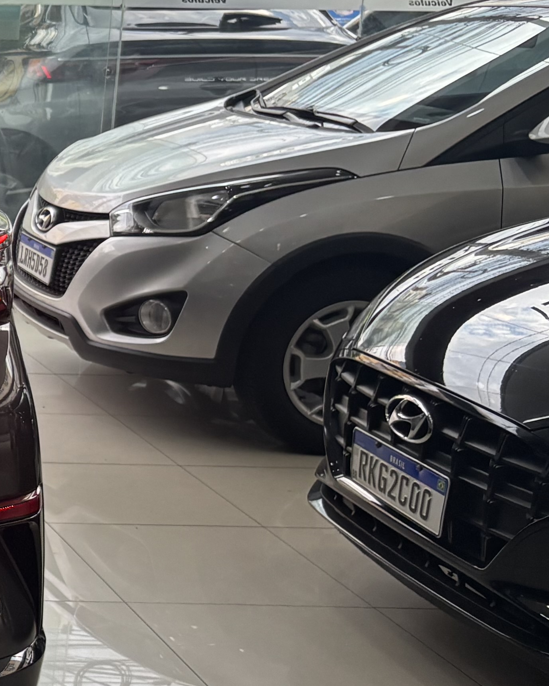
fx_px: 1706
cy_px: 276
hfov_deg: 15.3
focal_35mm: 84
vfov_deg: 22.7
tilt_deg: -10.9
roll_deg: -1.7
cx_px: -492
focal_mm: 5.96
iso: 125
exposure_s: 1/120
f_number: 1.6
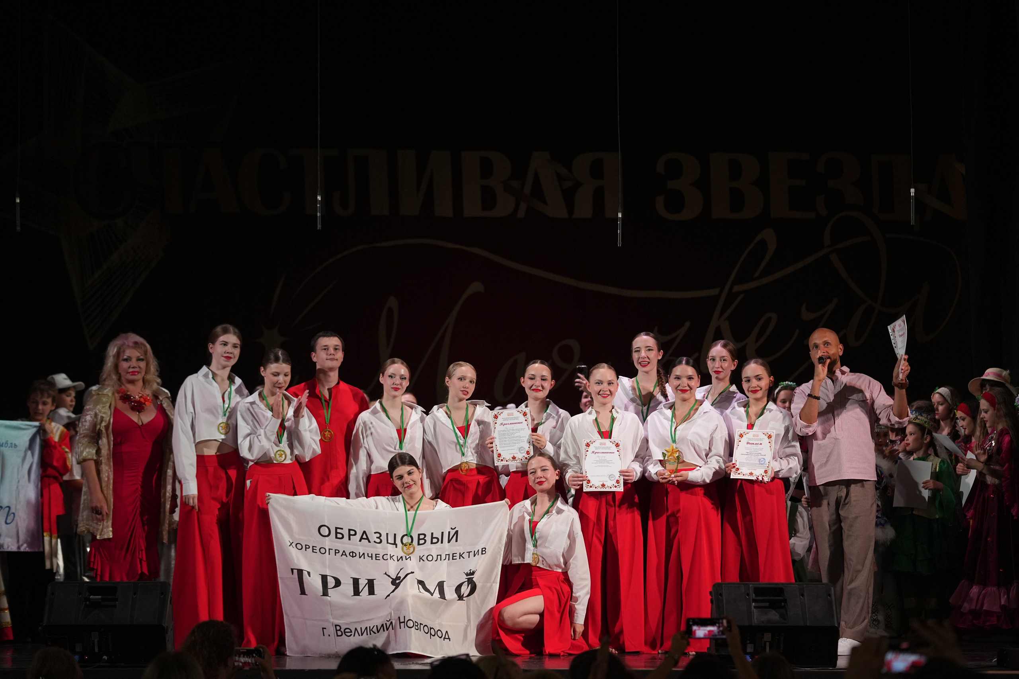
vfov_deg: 14.7
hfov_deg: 21.9
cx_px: 510
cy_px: 340
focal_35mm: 93
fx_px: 2632
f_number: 2.8
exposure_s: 1/250
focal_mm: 93
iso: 1600
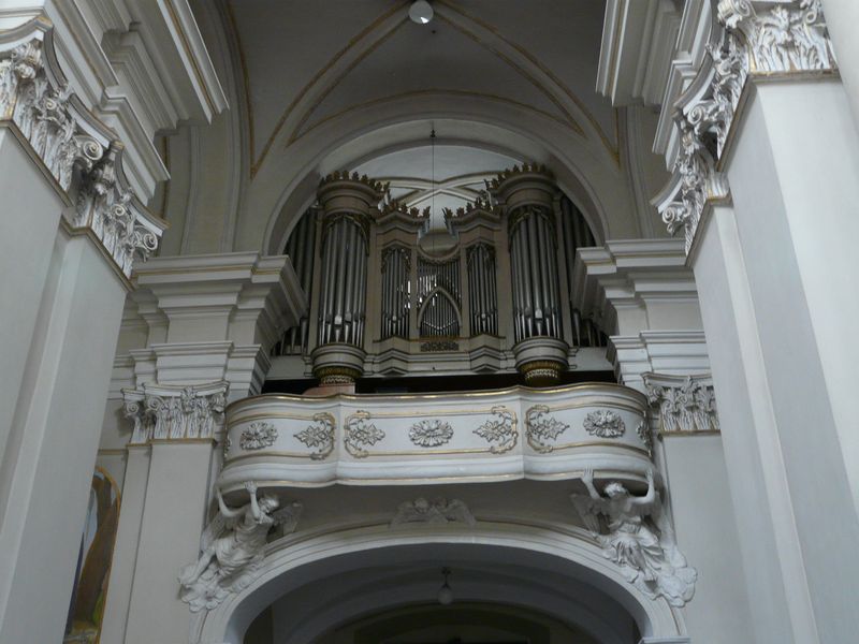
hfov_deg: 52.6
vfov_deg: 40.7
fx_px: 869
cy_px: 322
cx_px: 430
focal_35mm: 35
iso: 200
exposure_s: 1/8
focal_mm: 5.7
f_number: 2.8
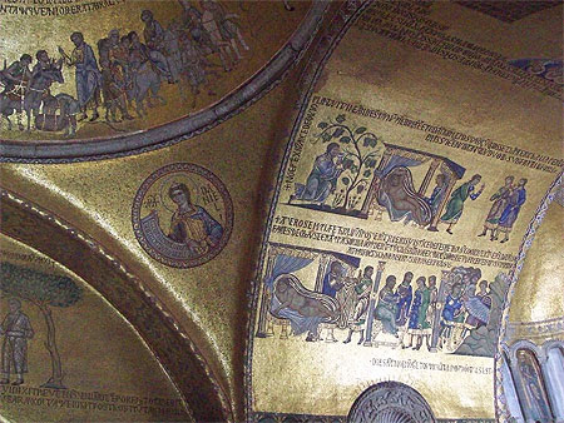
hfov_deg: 42.1
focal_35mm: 45
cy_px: 212
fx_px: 734
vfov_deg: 32.2
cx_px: 282
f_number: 3
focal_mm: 7.6
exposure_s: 1/24.1
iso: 800
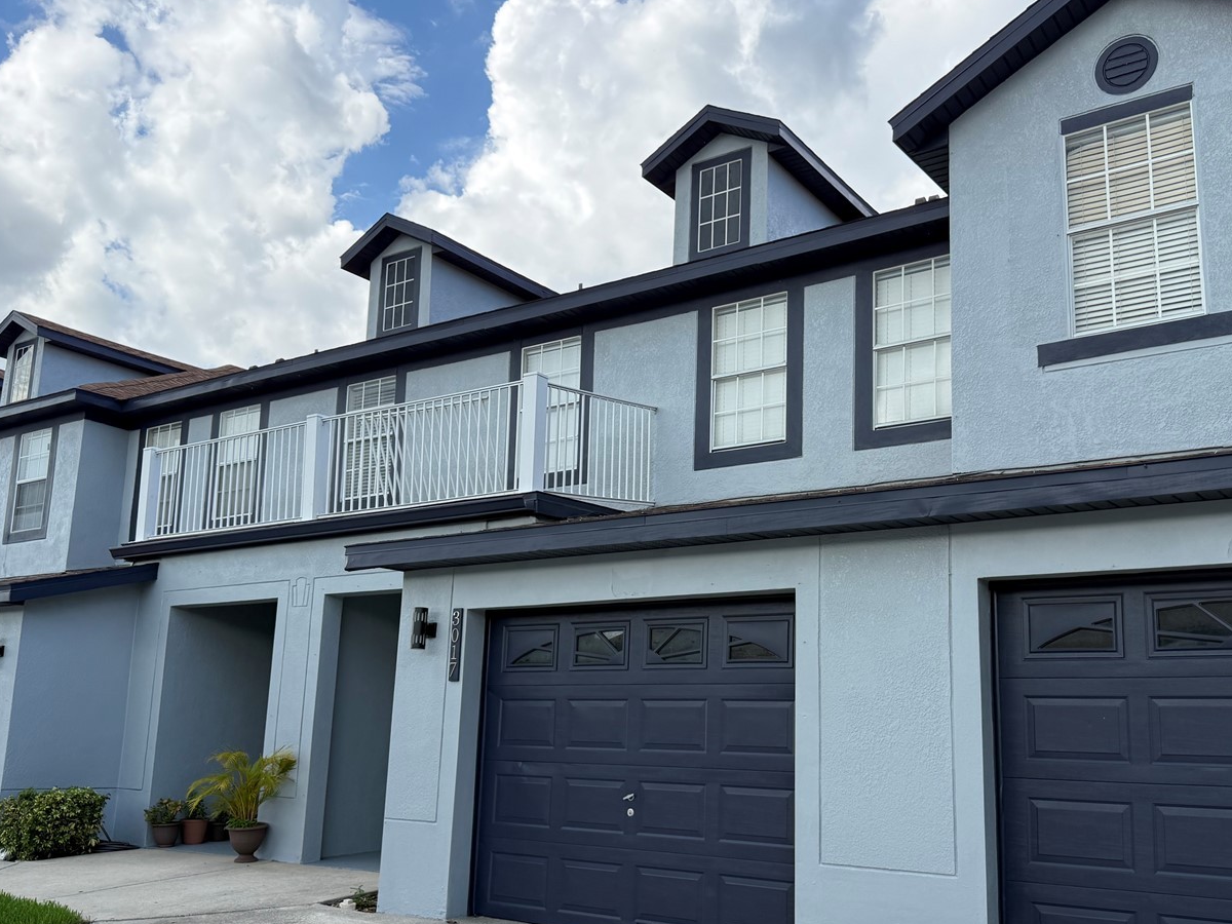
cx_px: 678
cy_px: 533
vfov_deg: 44.0
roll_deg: -1.6
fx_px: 1139
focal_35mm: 32
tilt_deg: +10.3
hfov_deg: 56.7
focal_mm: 6.76
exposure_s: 1/2169
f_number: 1.78
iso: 100
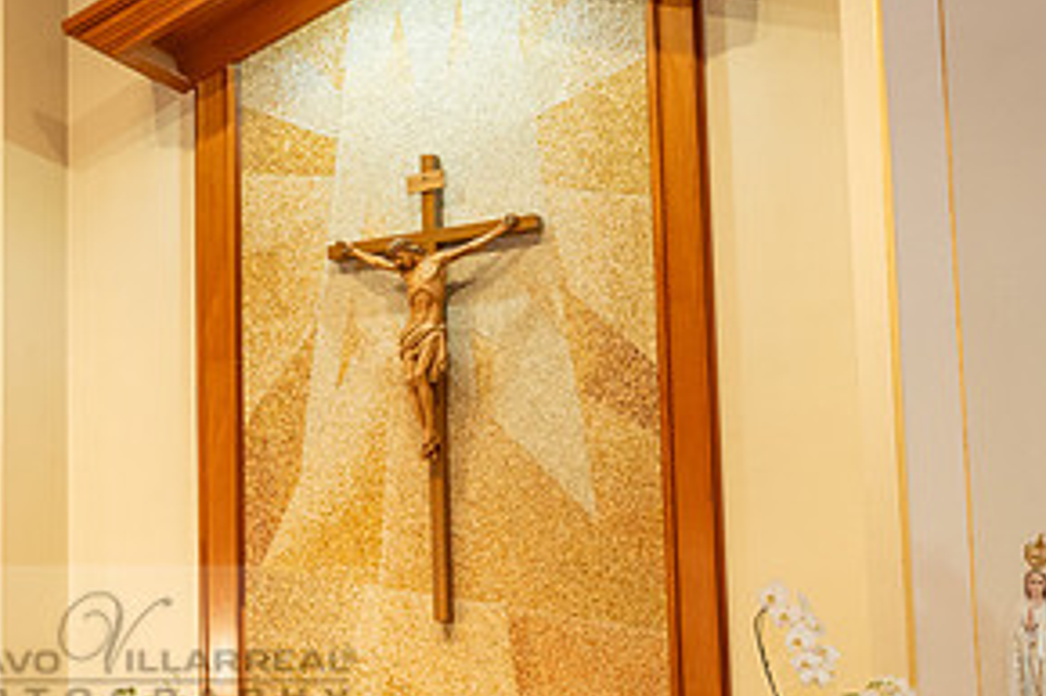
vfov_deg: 15.6
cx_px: -93
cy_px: 492
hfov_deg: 22.2
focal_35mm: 87
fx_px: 2526
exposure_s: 1/160
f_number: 2.8
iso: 1600
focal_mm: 34
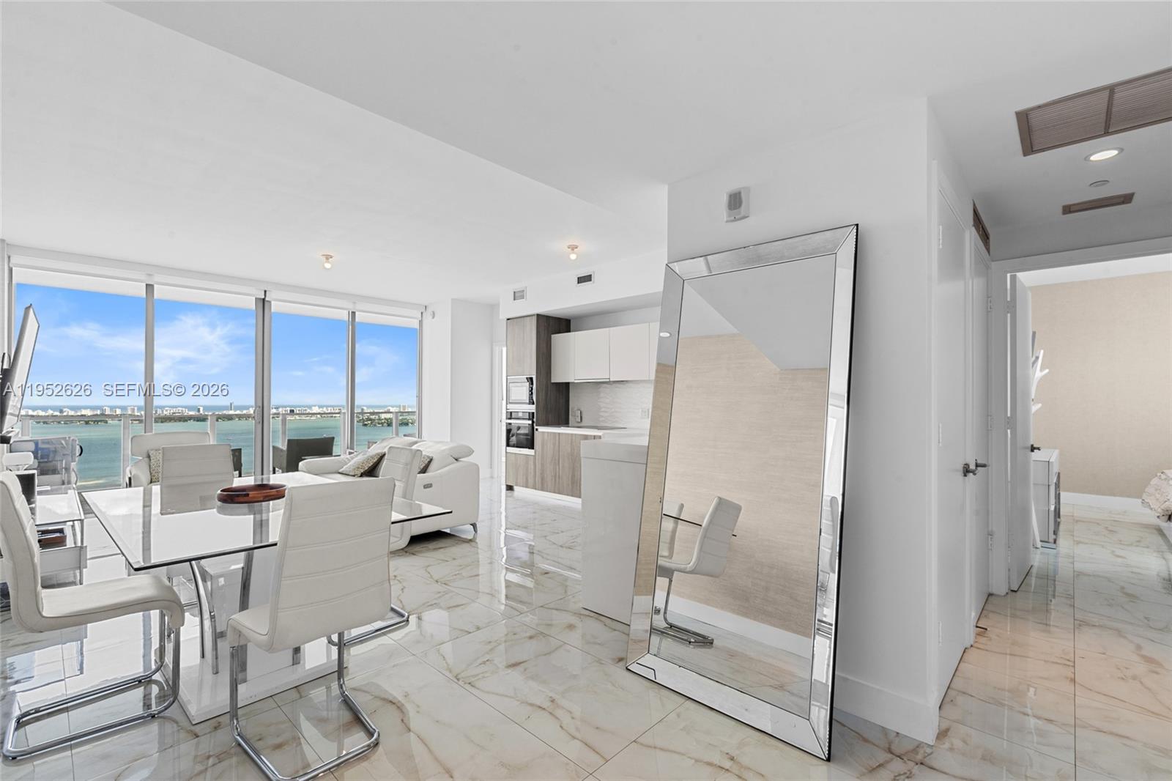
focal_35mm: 16
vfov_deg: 73.7
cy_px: 390
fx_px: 521
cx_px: 586
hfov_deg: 96.7
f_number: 14
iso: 250
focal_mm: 16
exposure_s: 1/2.5
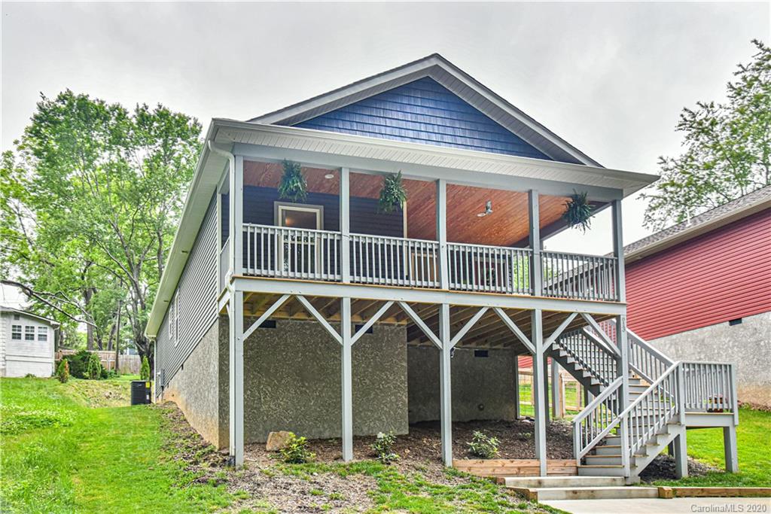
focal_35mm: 30
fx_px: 643
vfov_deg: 43.6
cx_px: 386
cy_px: 257
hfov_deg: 61.9
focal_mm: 30
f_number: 6.3
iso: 1600
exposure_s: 1/160
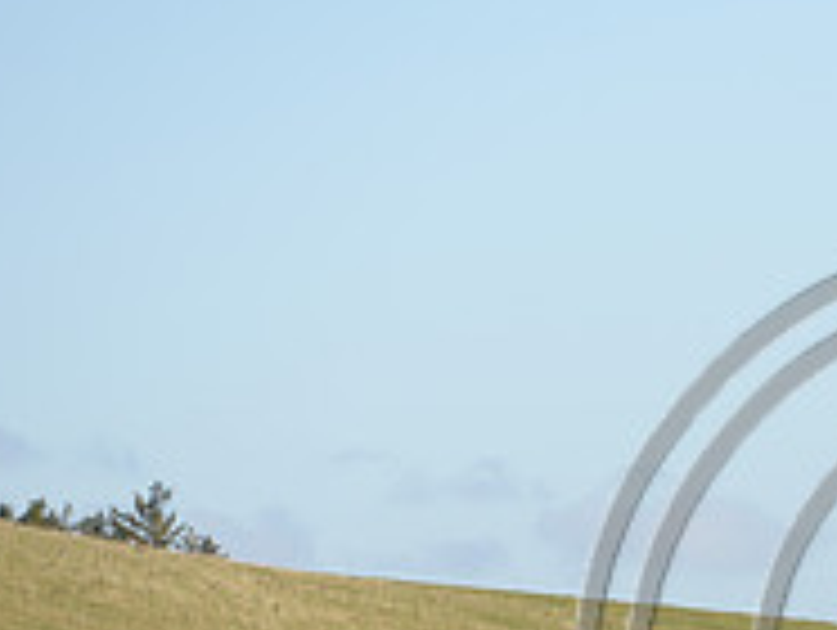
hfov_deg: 3.3
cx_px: 986
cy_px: 634
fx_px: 14478
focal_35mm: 598
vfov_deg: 2.5
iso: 100
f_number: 4.5
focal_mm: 200
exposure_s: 1/640
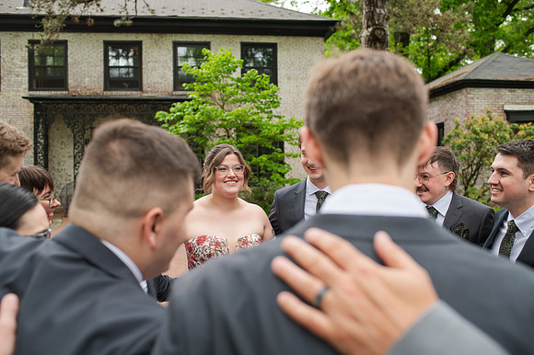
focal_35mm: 35
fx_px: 519
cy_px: 178
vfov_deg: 37.8
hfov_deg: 54.5
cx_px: 267
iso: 125
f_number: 3.5
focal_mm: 35
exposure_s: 1/250
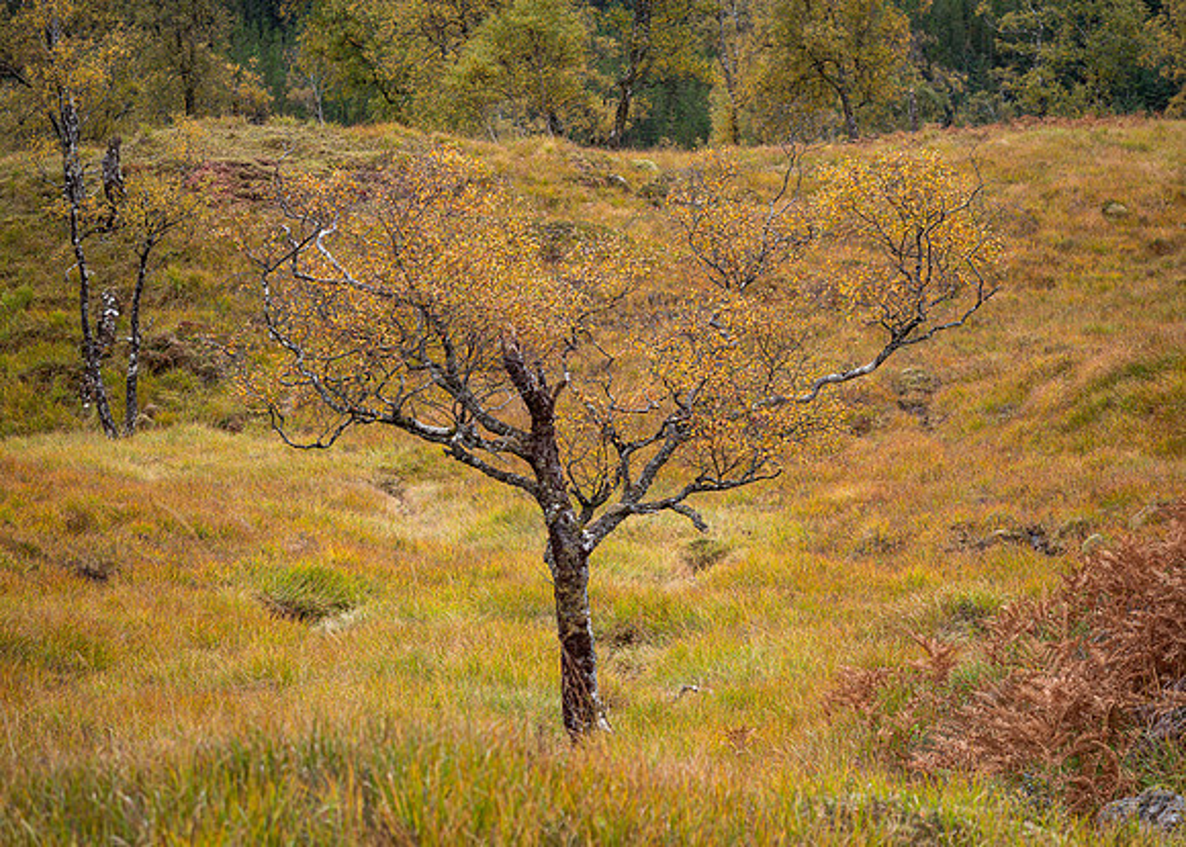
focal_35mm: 122
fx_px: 4110
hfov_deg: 16.4
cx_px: 593
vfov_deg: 11.8
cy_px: 445
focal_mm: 60
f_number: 2.8
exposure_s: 1/400
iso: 200
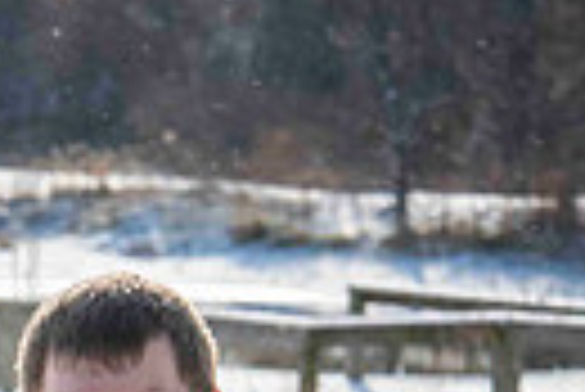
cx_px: -234
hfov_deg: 6.9
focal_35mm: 294
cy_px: 831
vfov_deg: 4.6
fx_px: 4783
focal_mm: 66
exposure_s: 1/2500
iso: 800
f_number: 6.3
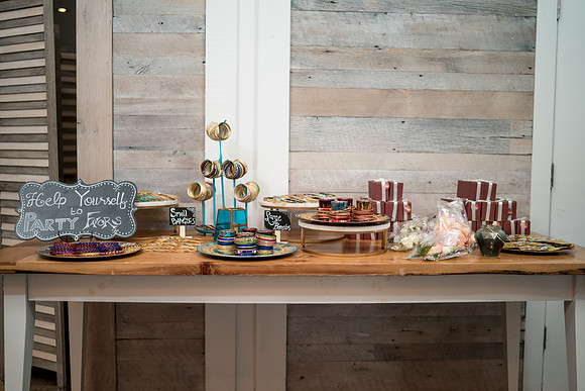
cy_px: 196
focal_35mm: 35
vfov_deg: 37.9
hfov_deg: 54.4
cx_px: 292
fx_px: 569
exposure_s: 1/200
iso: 1000
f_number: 1.4
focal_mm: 35
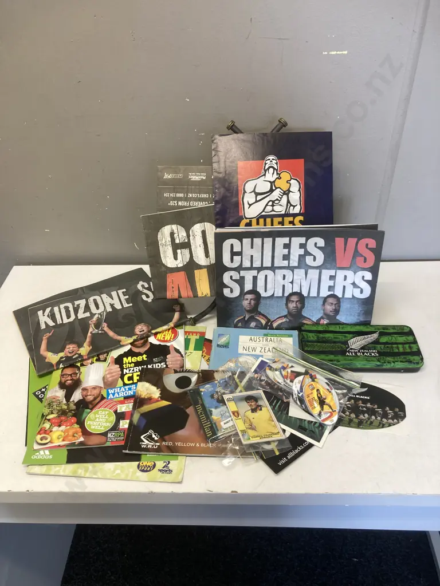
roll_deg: +0.9
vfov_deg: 63.4
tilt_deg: -38.1
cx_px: 220
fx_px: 475
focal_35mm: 28
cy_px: 293
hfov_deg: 49.7
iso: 50
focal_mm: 3.99
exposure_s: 1/50
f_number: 1.8
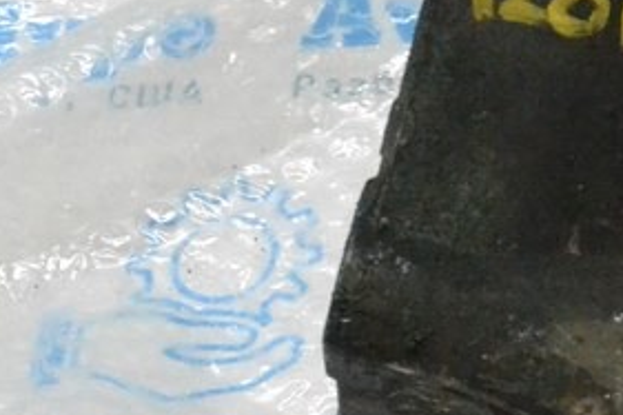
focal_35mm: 164
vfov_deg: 8.4
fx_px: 2836
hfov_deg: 12.0
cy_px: 212
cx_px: 911
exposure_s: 1/160
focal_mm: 30
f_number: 11
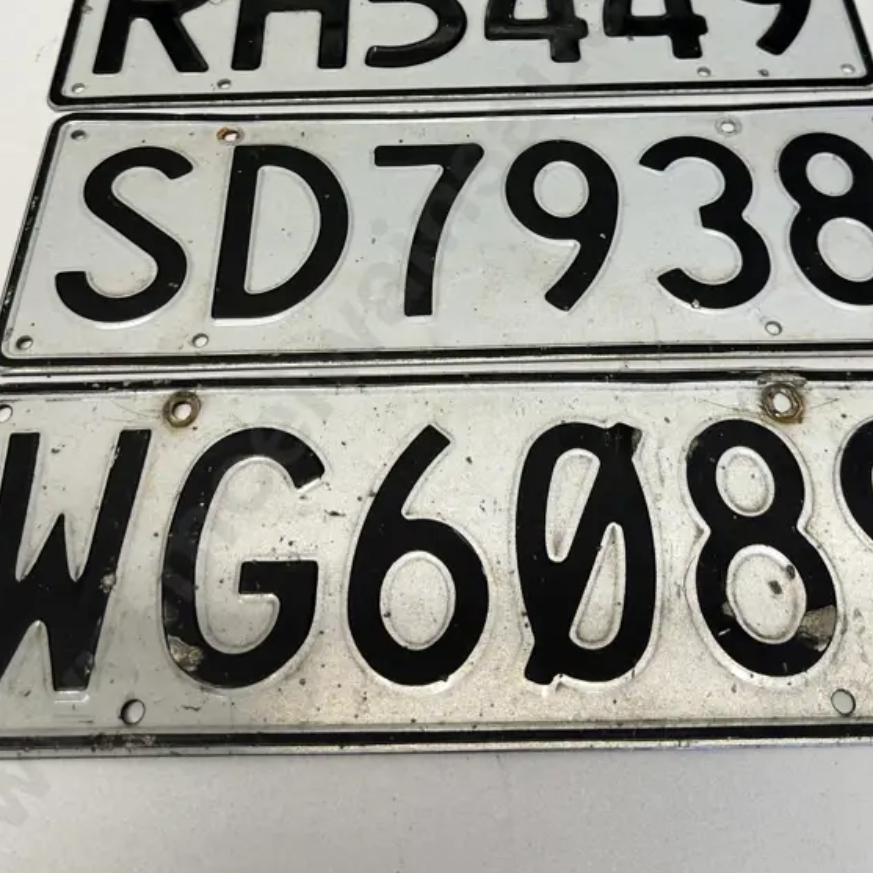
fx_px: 1113
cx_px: 467
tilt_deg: -51.0
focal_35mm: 39
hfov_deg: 42.8
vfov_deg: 41.1
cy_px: 183
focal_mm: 6.86
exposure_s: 1/100
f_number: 1.78
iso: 100
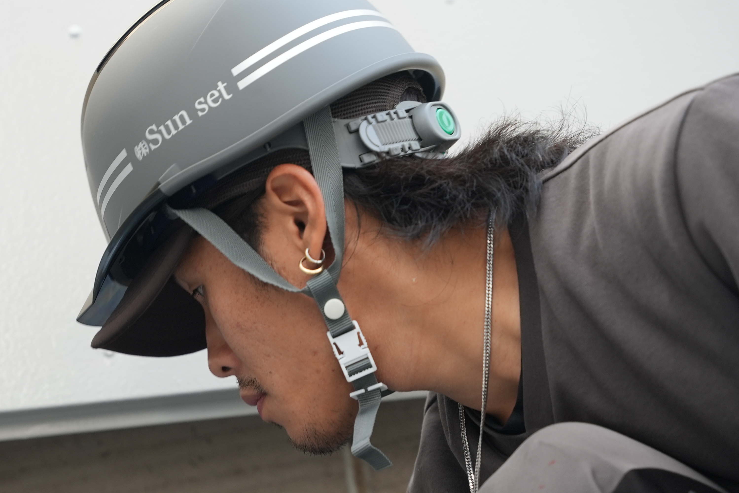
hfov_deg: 20.5
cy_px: 344
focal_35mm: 99
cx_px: 250
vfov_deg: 13.8
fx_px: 2033
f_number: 4
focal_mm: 70
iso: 800
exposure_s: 1/160
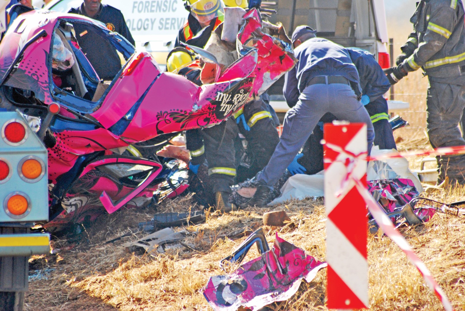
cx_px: 232
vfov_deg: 3.1
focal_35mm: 450
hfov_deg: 4.6
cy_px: 156
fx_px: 5820
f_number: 5.6
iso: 400
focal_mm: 300
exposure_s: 1/400
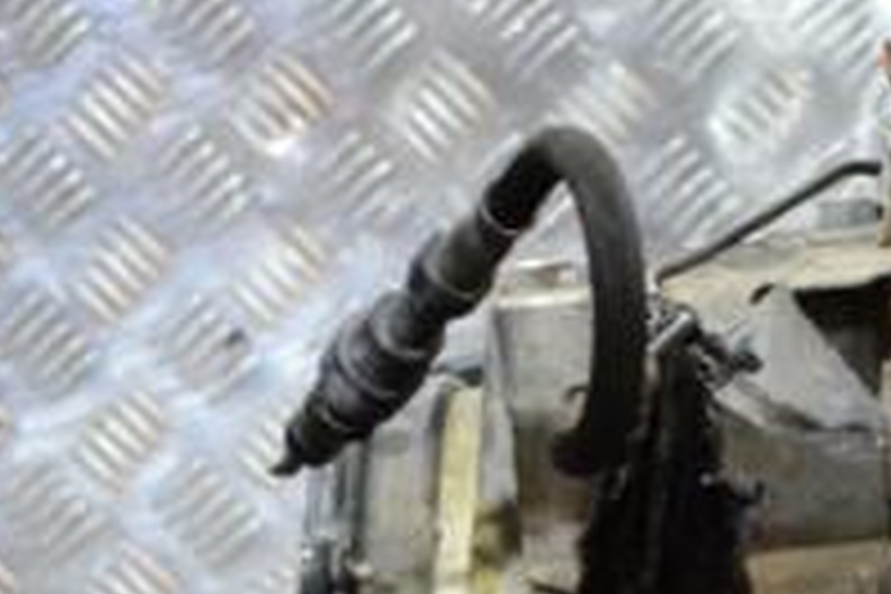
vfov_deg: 7.5
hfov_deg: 11.2
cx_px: 860
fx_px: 4504
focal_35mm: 182
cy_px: 680
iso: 2500
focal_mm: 40
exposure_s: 1/30
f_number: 5.3
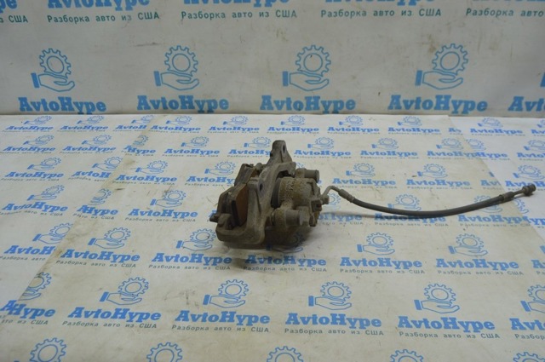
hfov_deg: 62.0
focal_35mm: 30
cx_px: 272
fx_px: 454
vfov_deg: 43.5
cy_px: 181
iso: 400
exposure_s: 1/40
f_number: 7.1
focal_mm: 20
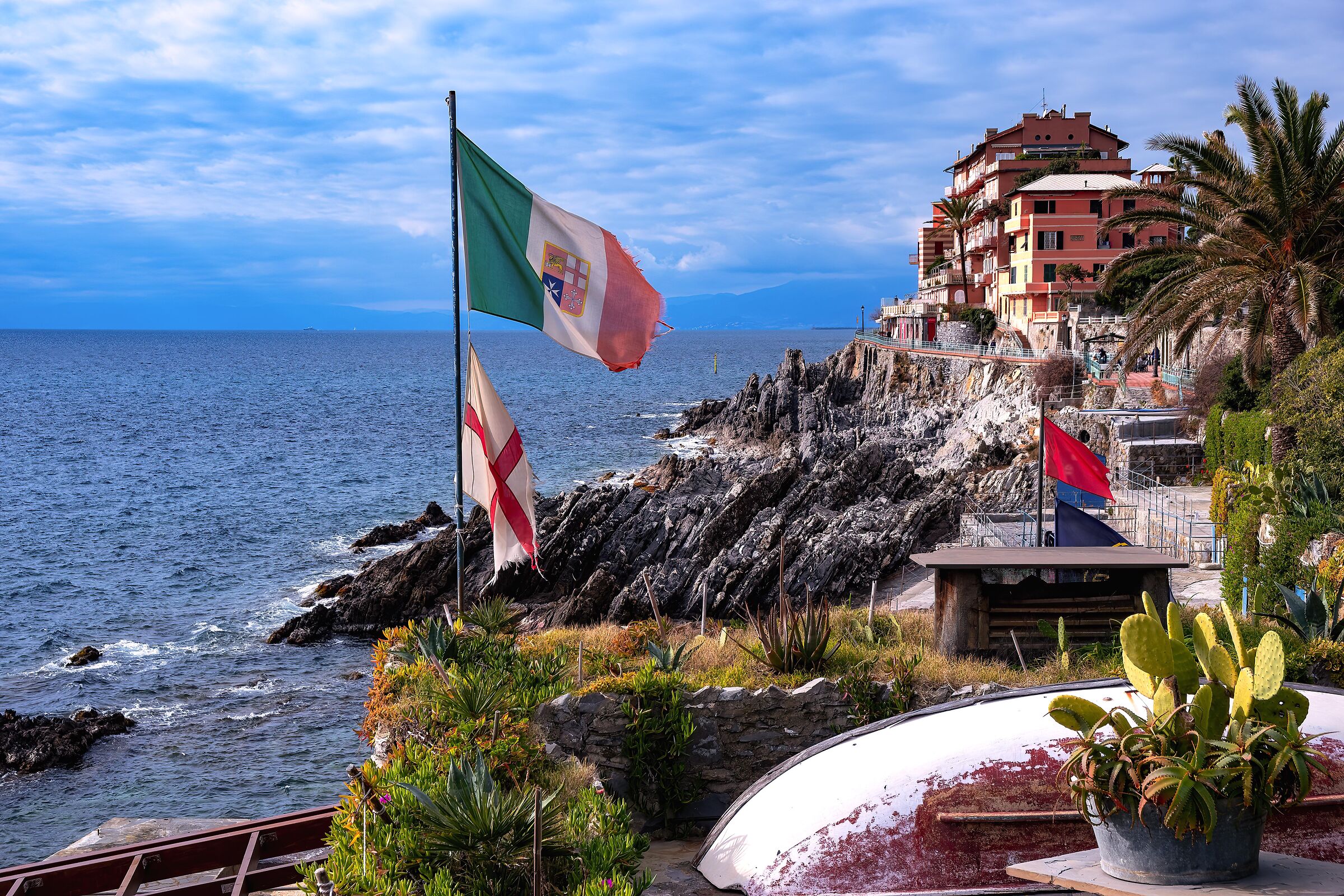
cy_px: 448
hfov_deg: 38.9
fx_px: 1904
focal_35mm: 51
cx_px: 672
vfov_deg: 26.5
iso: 200
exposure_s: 1/750
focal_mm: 34.3
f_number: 6.4
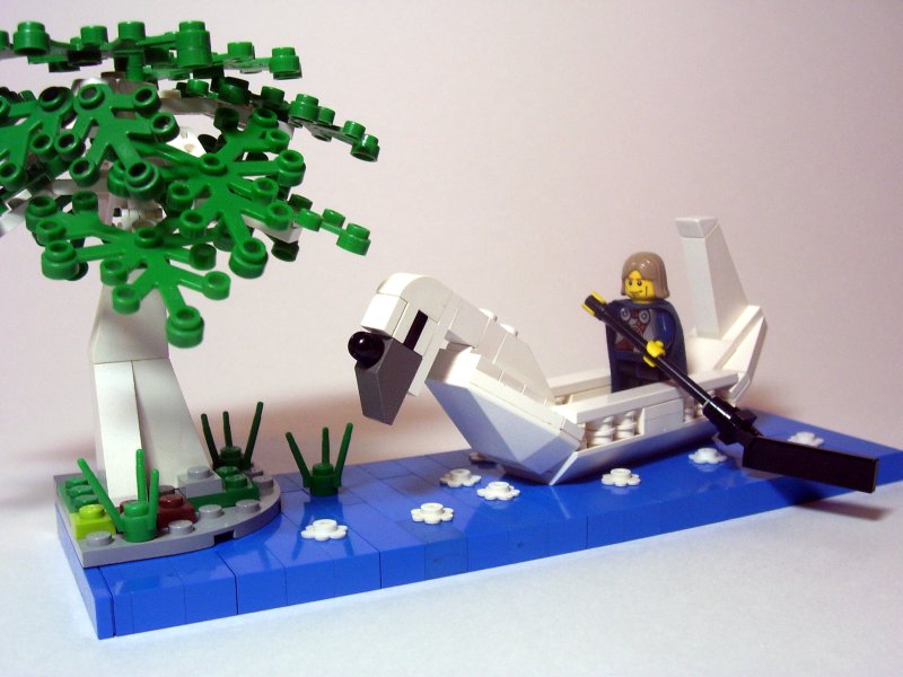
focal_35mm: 42
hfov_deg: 44.8
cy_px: 338
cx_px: 452
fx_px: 1096
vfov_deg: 34.3
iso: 125
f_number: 3
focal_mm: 7
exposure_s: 1/30
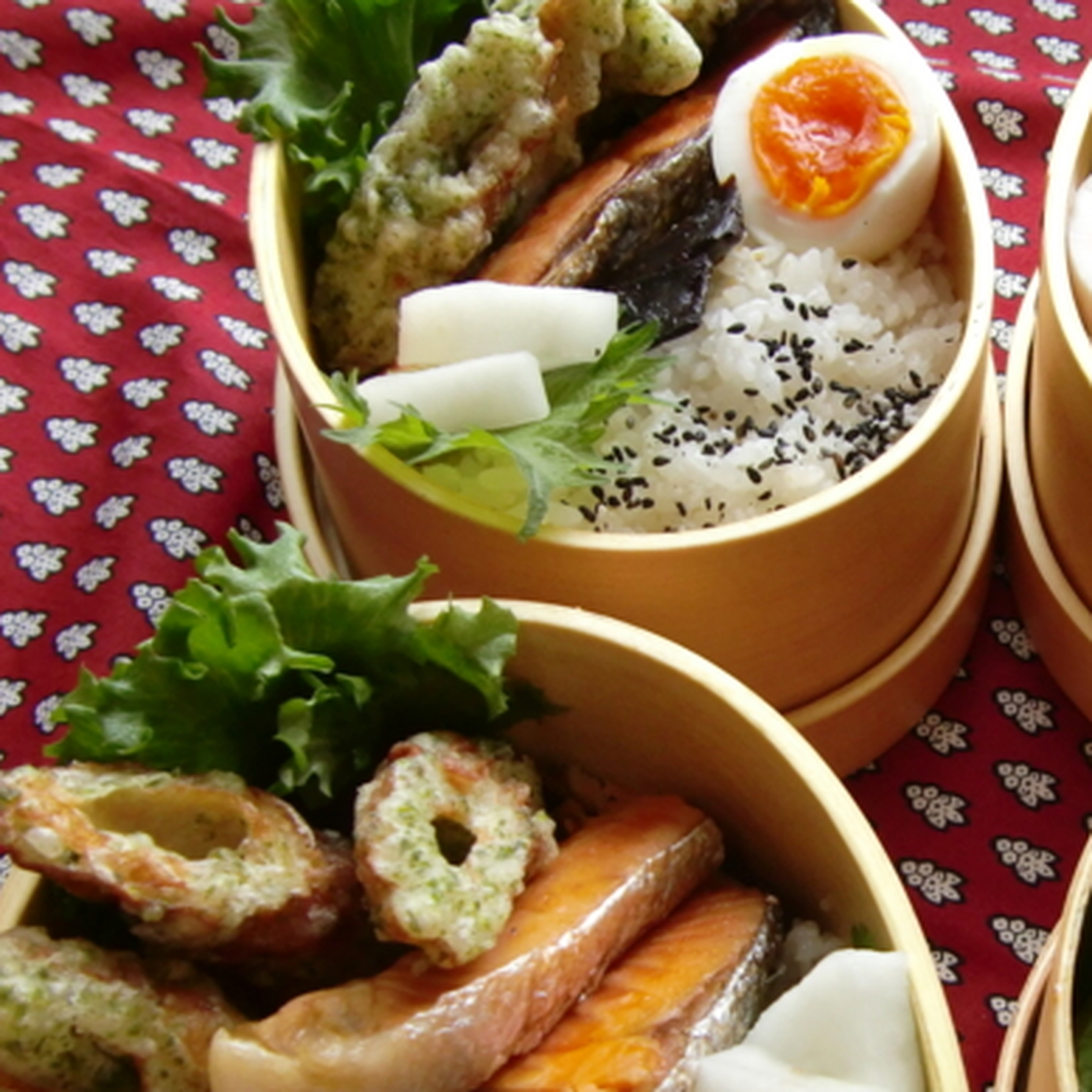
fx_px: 2141
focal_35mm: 60
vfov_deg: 28.4
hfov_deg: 27.2
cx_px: 1050
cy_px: 735
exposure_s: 1/80
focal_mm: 5.8
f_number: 2.7
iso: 200
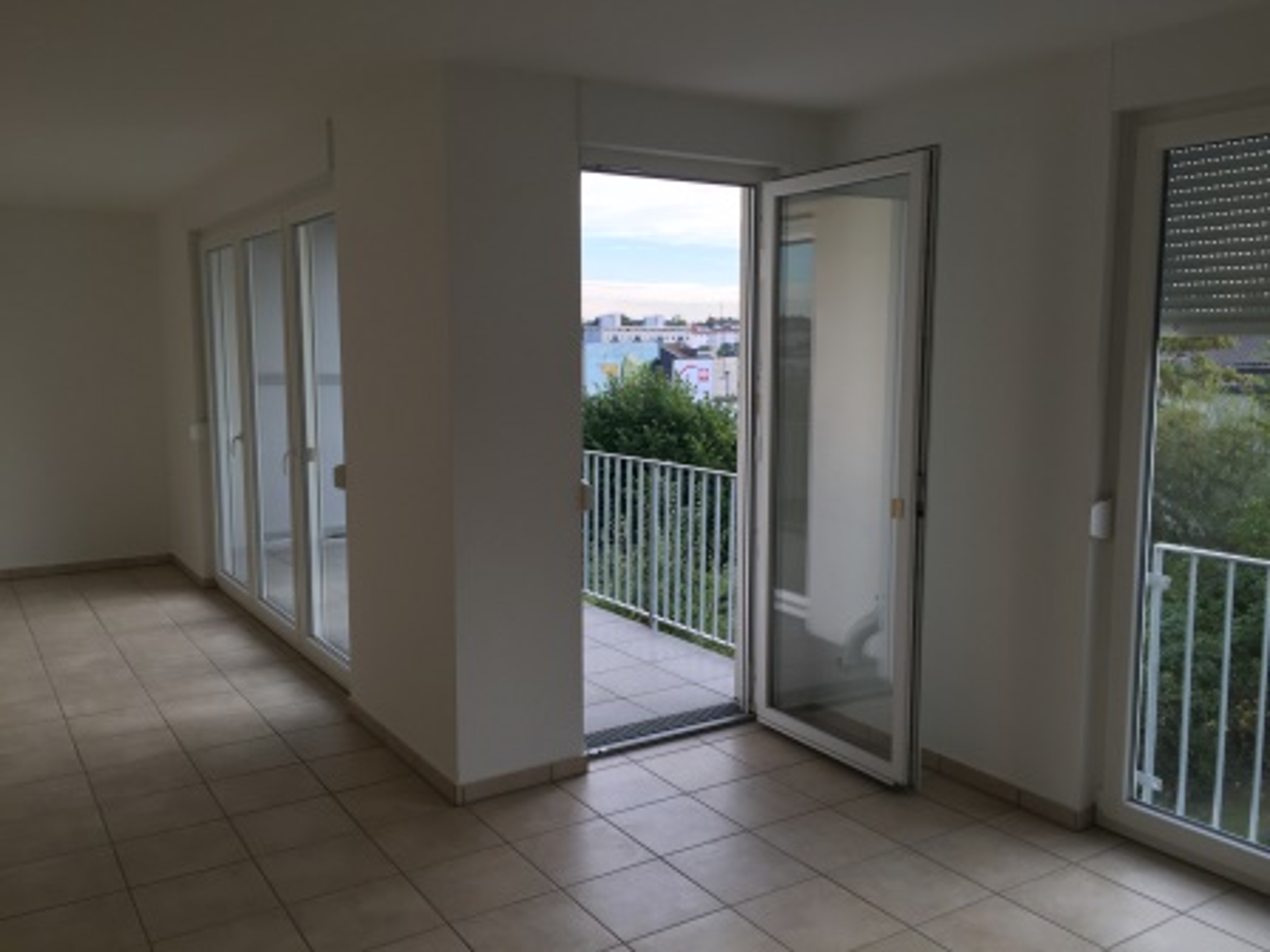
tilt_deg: -4.5
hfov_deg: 61.7
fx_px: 1064
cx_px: 635
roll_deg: -0.5
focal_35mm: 29
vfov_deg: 48.2
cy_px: 476
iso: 40
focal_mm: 4.15
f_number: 2.2
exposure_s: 1/120
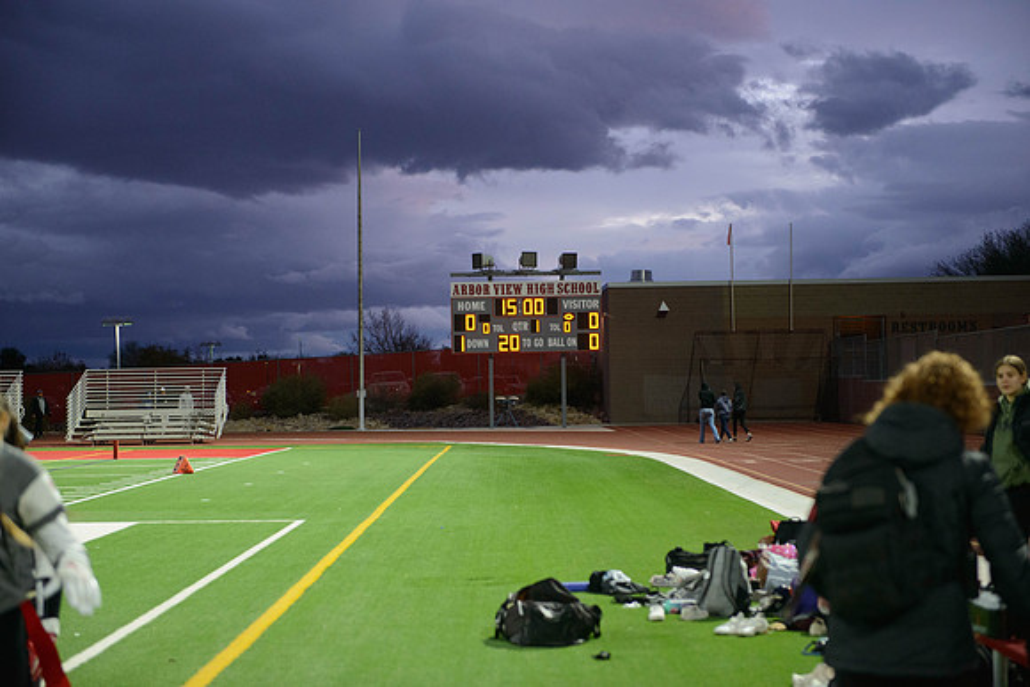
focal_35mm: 70
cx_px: 515
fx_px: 2003
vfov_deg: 19.5
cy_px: 344
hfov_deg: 28.8
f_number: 2.8
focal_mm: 70
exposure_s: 1/200
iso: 3200
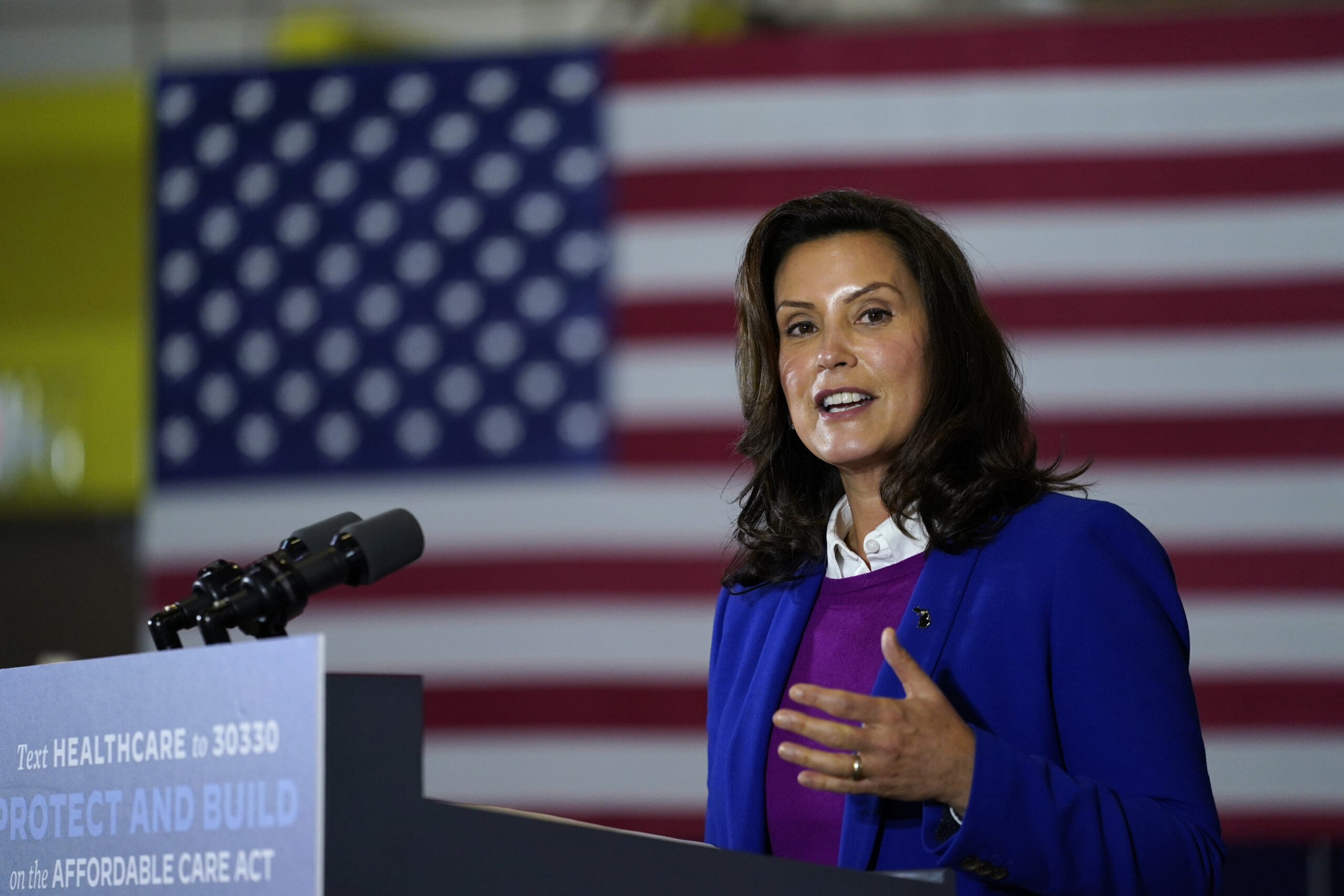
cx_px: 672
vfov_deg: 6.9
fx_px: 7467
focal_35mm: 200
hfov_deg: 10.3
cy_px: 448
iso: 2000
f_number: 2.8
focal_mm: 200
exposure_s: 1/1000
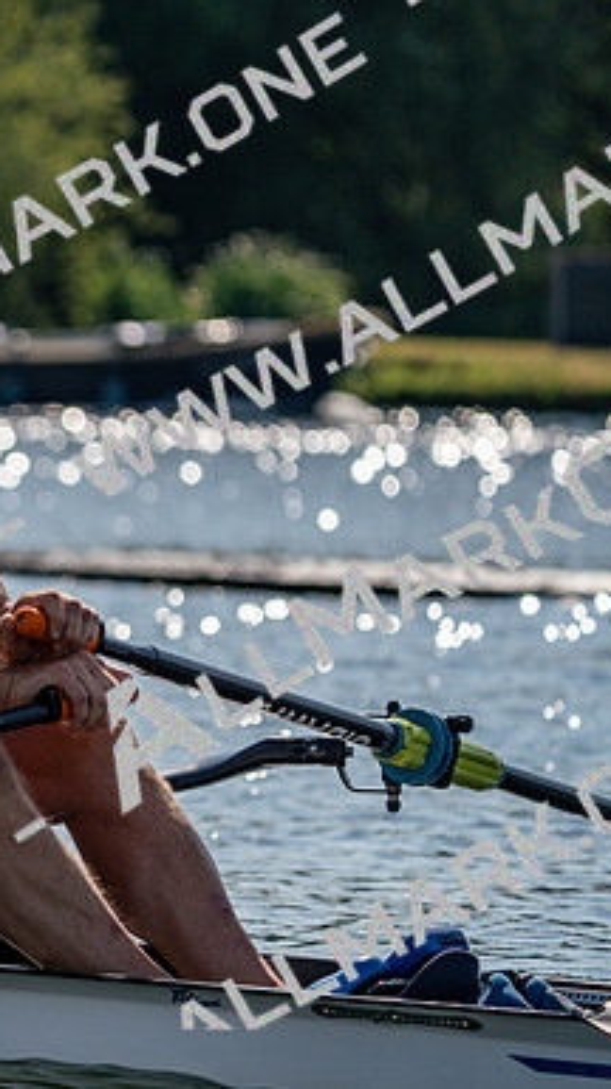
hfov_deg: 3.8
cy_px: 544
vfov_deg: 6.8
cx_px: -136
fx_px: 9120
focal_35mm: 316
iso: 100
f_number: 5.6
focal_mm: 200
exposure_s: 1/1600
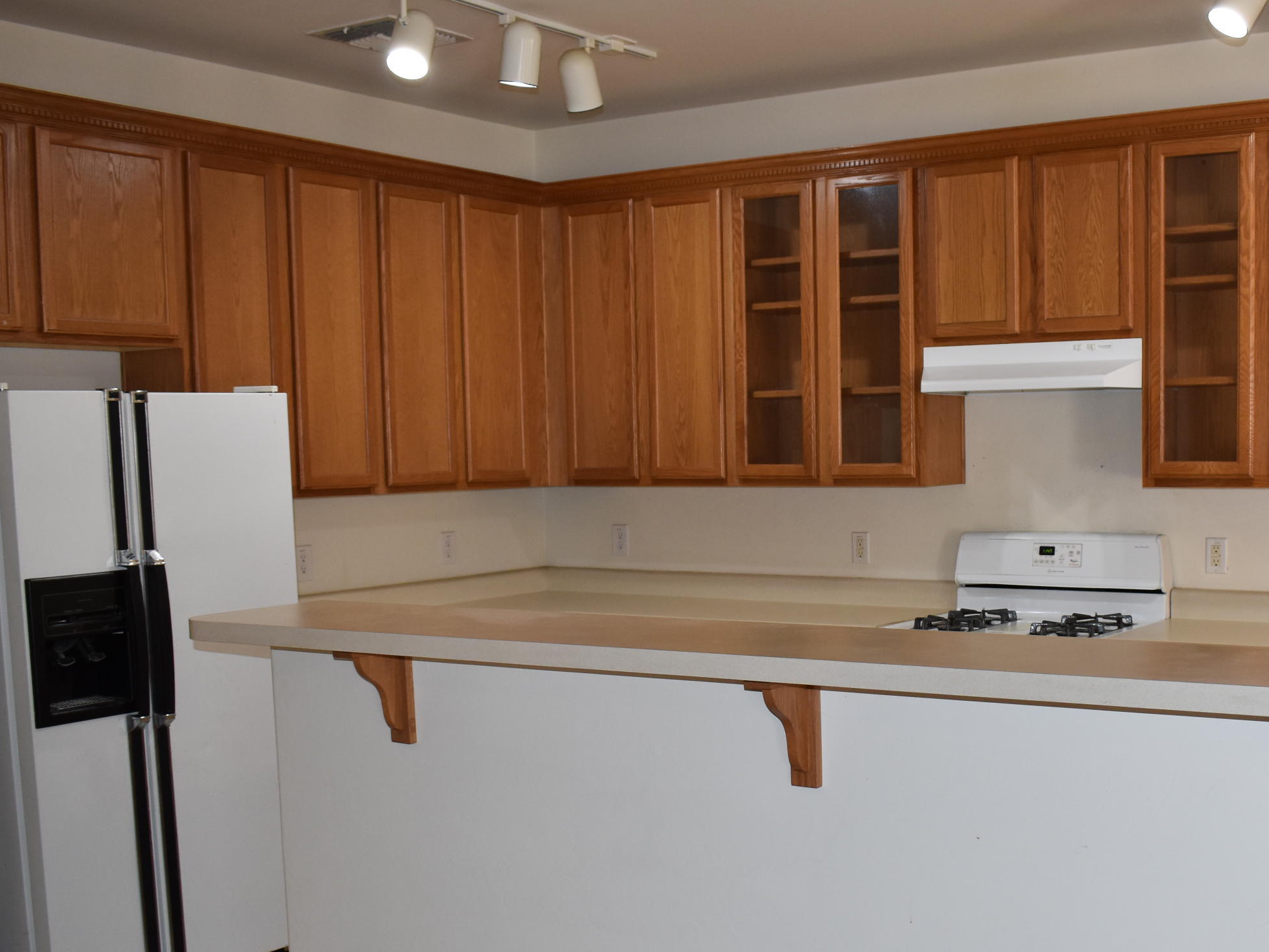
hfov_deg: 42.3
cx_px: 866
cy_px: 616
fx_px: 1613
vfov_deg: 32.7
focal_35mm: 44
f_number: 5
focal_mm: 20
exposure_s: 1/100
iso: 800
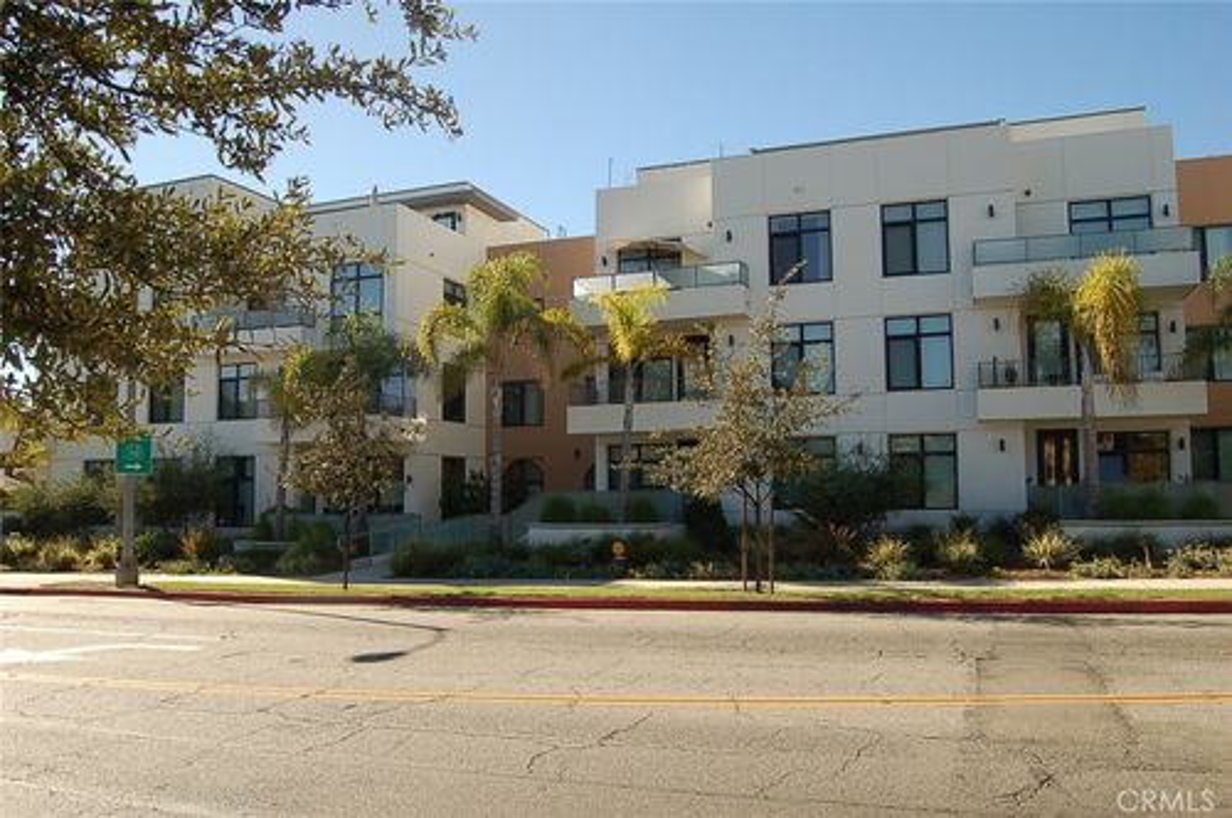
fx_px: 923
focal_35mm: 27
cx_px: 616
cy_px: 409
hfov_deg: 67.4
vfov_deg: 47.8
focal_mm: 18
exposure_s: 1/250
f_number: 8
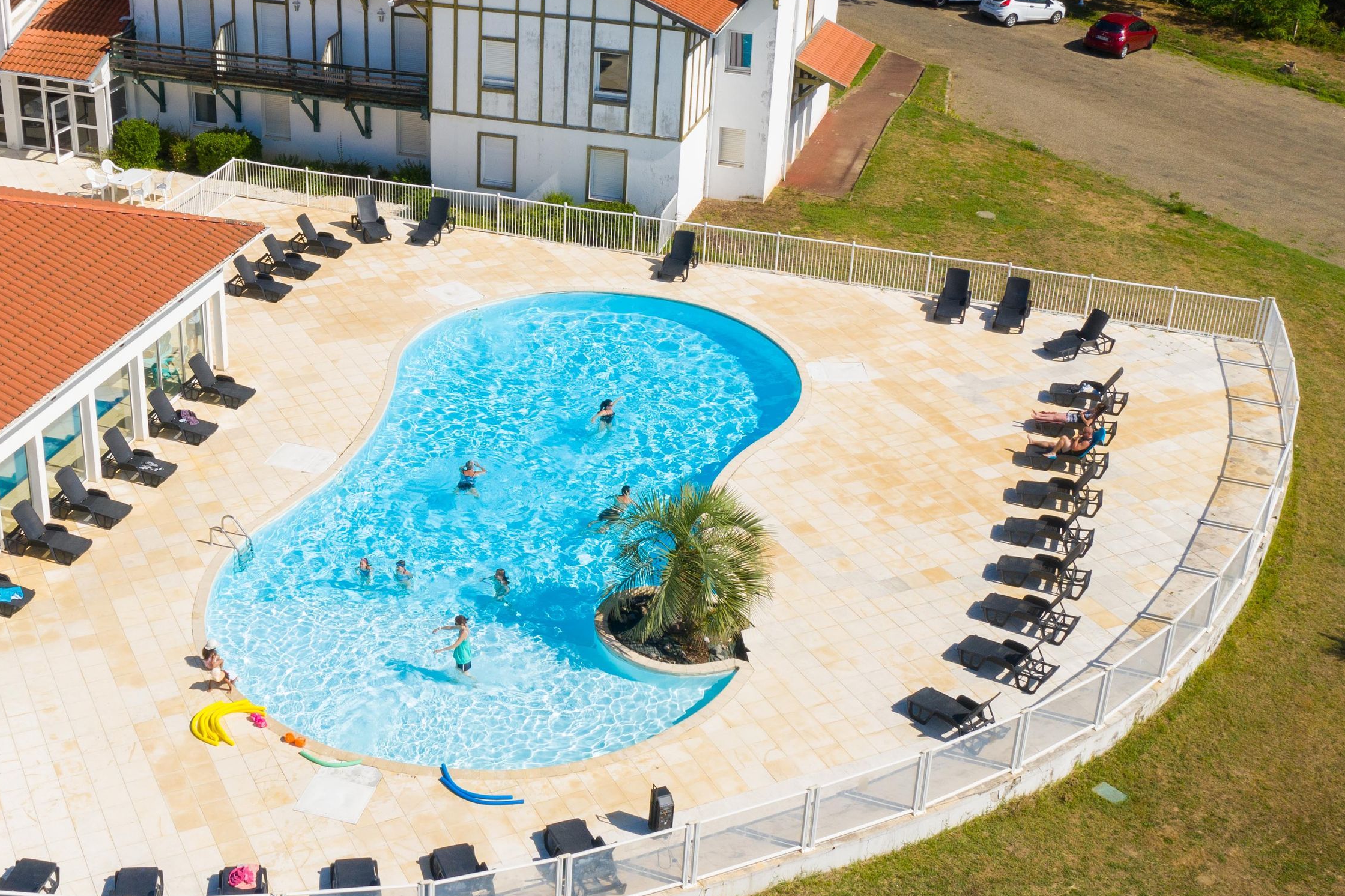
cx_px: 411
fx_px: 1793
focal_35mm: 48
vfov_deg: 28.0
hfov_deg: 40.4
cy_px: 365
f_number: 5.6
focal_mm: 10.26
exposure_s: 1/100
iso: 100
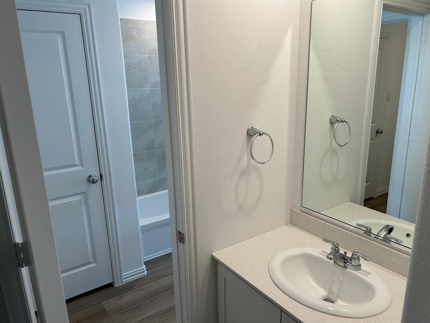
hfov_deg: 67.3
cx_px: 215
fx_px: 323
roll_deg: +1.6
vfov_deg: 53.1
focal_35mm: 26
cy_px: 162
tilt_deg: -15.0
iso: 50
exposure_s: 1/120
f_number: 1.5
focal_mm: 5.7
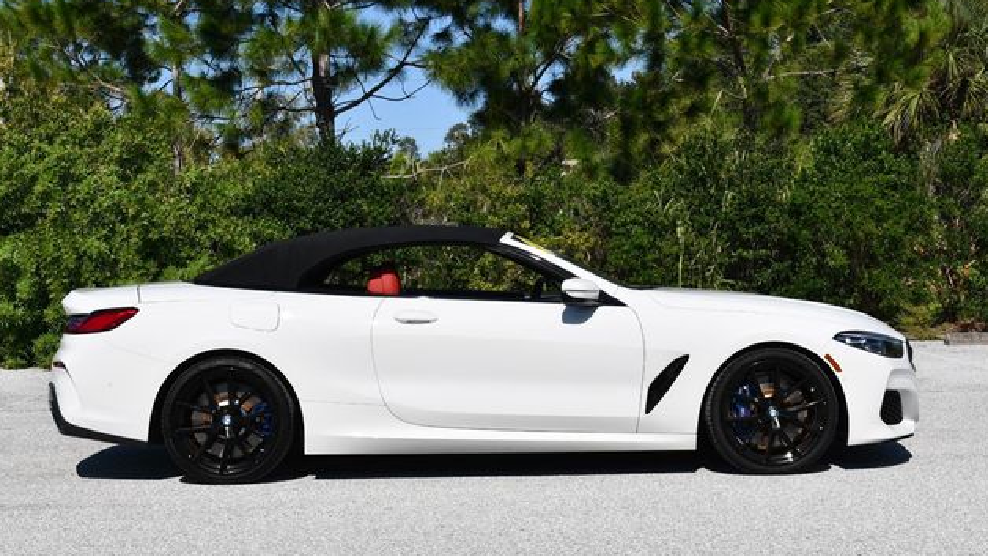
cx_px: 491
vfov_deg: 19.4
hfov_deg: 33.8
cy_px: 238
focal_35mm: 62
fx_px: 1624
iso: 100
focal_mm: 29
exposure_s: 1/320
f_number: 9
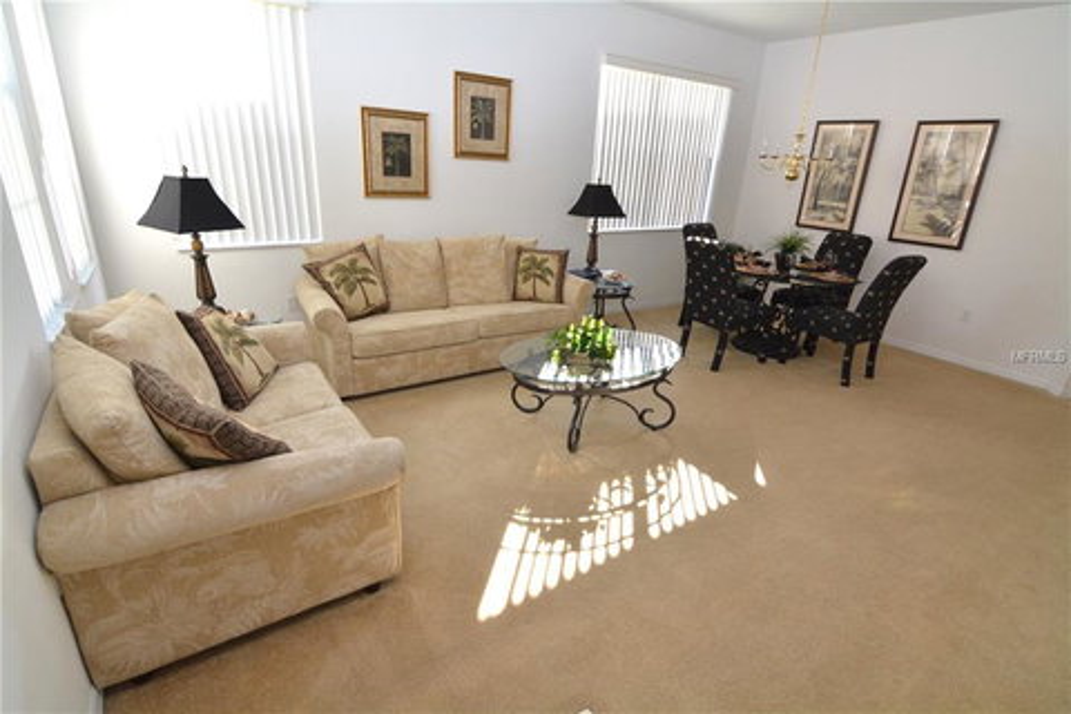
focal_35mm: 16
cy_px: 357
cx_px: 536
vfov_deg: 72.1
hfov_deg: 95.0
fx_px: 491
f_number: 7.1
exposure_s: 1/60
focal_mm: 11
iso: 900
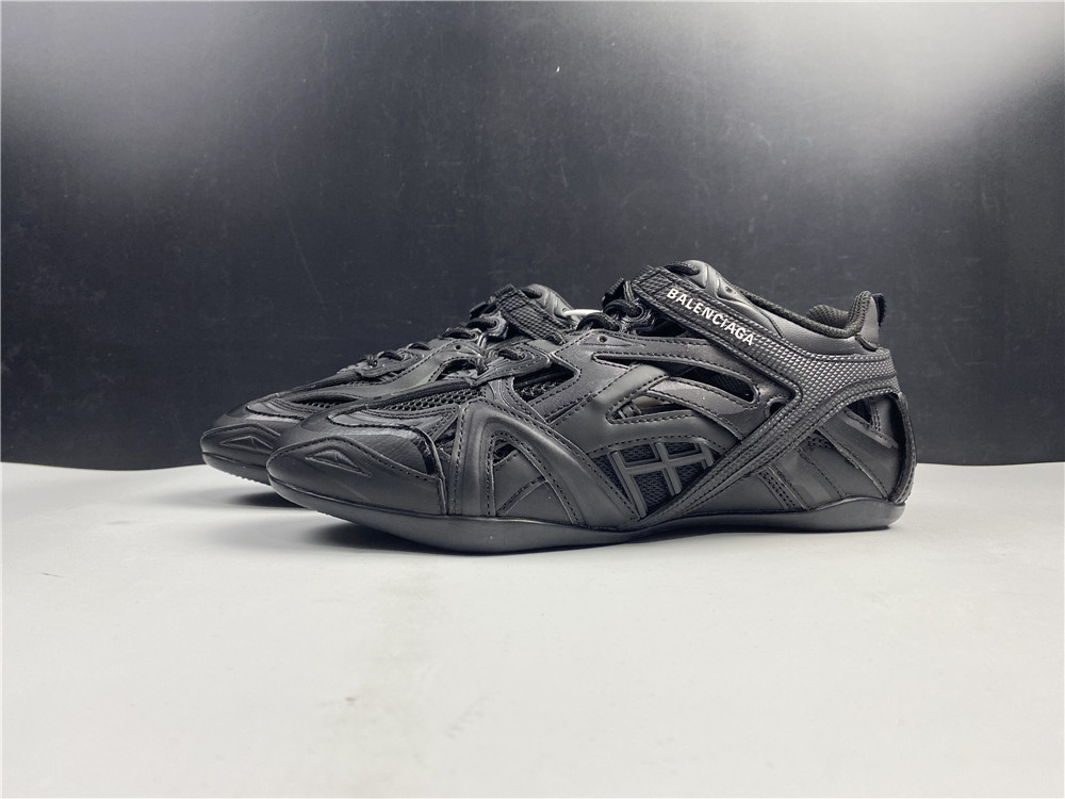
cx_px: 532
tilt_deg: +1.5
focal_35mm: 26
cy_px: 400
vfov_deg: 53.1
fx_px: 800
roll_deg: +0.7
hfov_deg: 67.3
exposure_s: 1/100
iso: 80
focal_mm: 4.25
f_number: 1.8
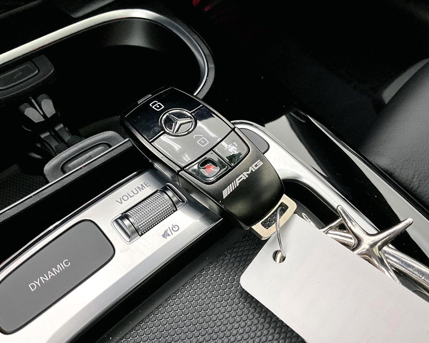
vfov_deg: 47.1
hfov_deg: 57.2
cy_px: 168
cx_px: 212
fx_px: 394
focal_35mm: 31
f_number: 1.8
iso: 250
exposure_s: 1/60
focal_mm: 3
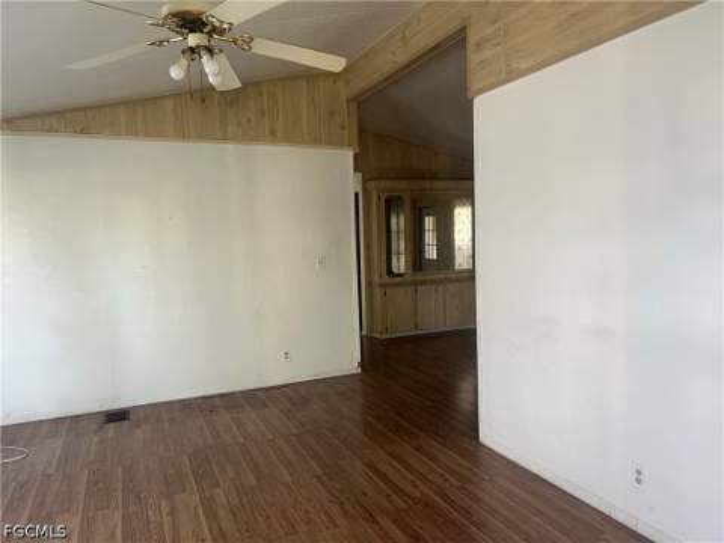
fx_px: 544
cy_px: 272
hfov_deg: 67.3
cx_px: 362
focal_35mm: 26
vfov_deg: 53.1
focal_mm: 5.7
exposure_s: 1/60
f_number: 1.5
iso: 160
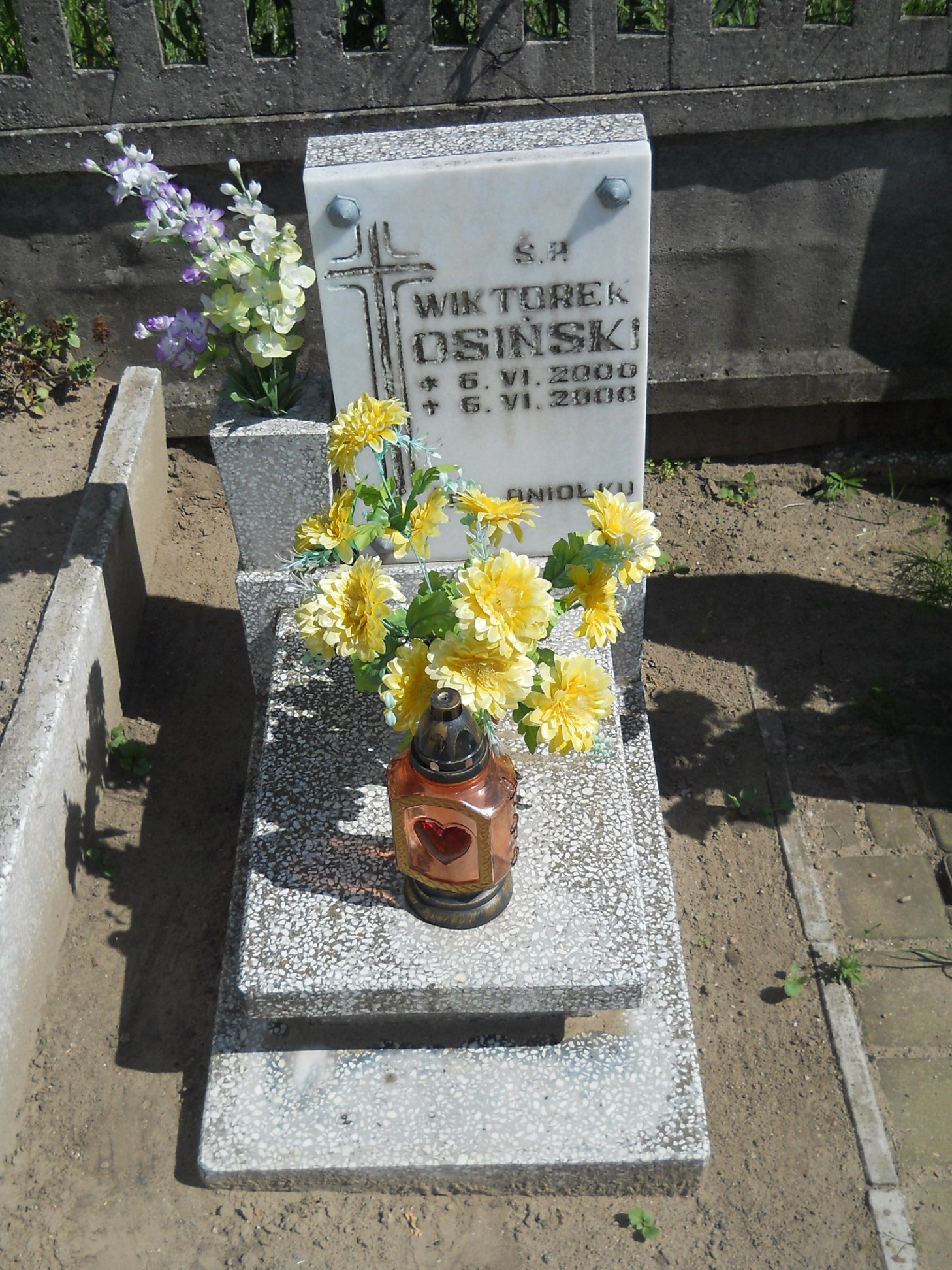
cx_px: 476
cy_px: 635
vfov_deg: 45.8
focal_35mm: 41
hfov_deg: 35.1
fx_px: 1503
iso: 80
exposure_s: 1/500
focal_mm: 6.72
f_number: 5.5
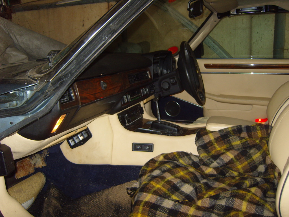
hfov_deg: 52.6
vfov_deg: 40.7
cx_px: 144
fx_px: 292
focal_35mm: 35
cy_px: 108
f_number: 2.8
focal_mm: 7.4
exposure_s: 1/30
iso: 100
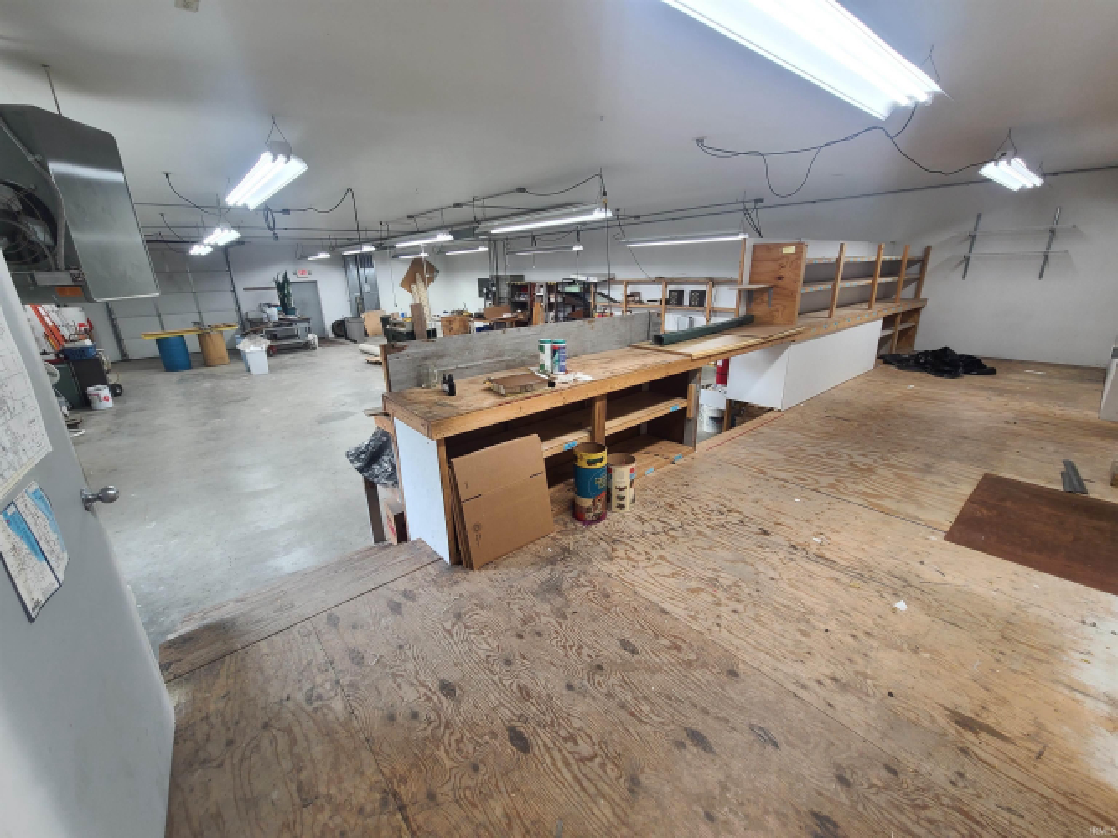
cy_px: 419
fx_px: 420
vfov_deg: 89.9
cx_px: 559
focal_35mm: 13
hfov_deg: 106.2
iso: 125
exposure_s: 1/60
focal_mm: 2.2
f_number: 2.2
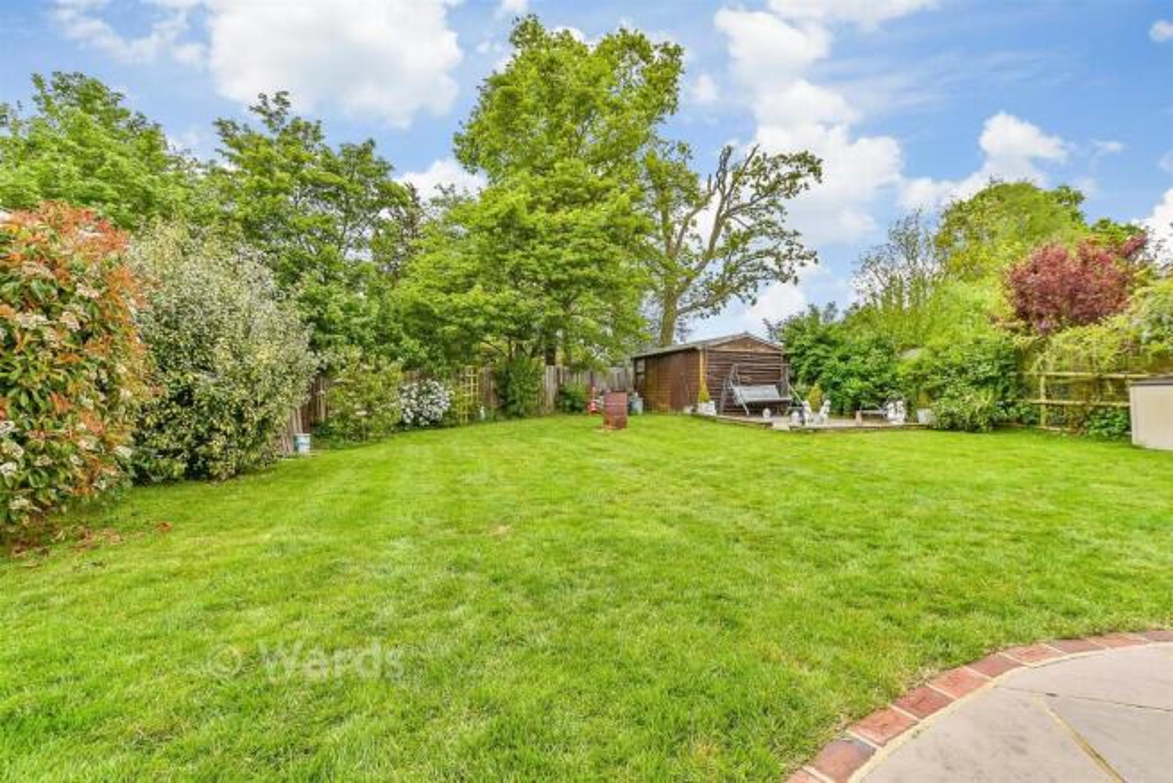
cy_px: 392
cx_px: 586
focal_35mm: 25
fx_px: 815
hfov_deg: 71.5
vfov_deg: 51.3
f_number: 8
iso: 160
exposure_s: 1/125
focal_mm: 17
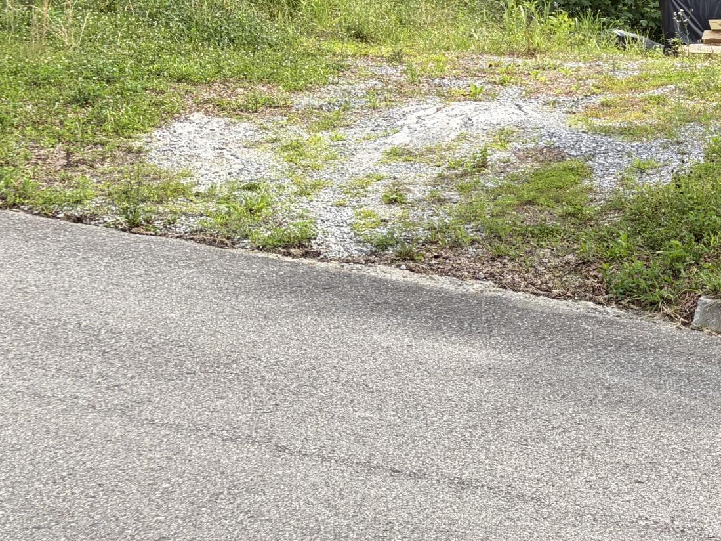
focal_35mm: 71
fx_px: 1479
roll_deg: +1.2
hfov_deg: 25.6
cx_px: 770
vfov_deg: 20.1
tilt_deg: +5.0
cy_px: 11
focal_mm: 5.96
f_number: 1.6
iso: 64
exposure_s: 1/945
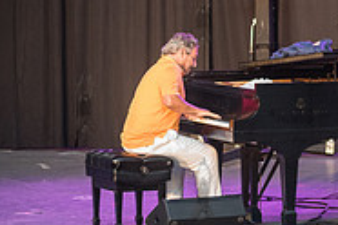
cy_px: 101
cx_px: 436
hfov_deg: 6.2
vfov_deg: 4.2
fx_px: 3089
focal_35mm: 329
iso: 3200
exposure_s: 1/400
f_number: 4
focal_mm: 105
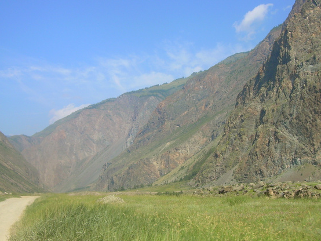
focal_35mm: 48
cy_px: 120
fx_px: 445
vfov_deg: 30.3
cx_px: 183
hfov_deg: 39.6
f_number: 4.6
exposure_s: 1/354
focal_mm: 6.3
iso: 50
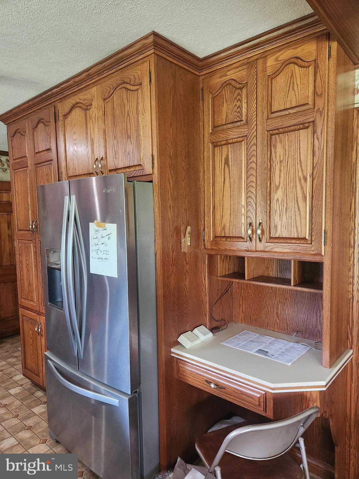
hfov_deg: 58.9
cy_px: 240
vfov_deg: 73.9
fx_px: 318
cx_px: 180
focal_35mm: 23
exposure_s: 1/60
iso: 800
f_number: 1.8
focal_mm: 5.4
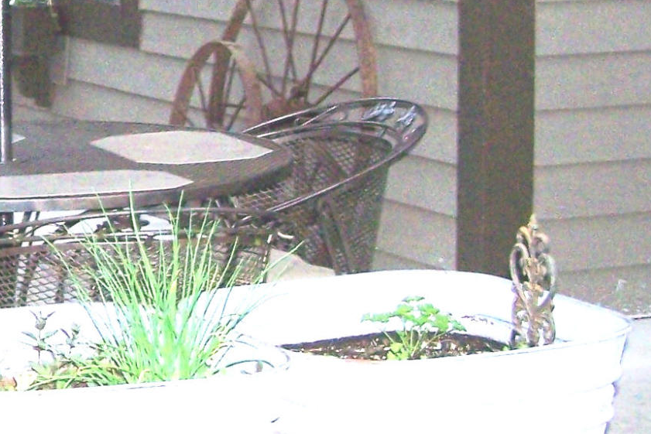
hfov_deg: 14.1
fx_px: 2550
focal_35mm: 141
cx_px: -122
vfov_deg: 9.7
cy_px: 94
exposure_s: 1/60
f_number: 2.8
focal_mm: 6.3
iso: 160
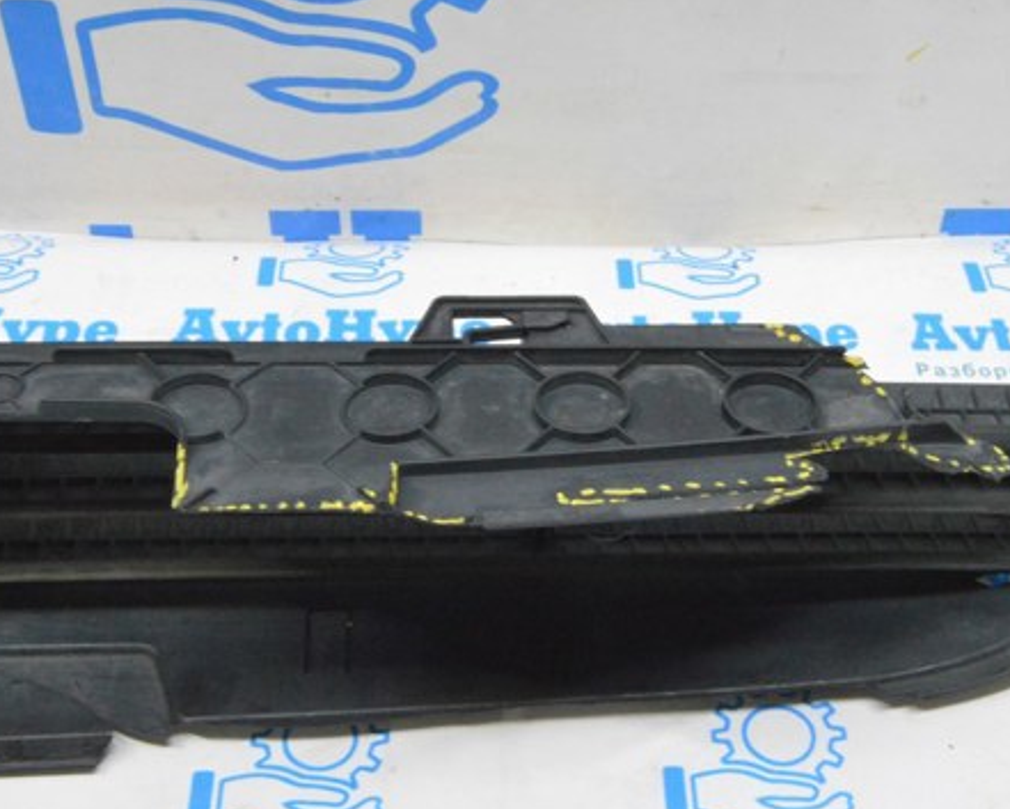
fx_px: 1585
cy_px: 391
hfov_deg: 35.3
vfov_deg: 28.6
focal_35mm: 53
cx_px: 554
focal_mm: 26
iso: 6400
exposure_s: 1/15
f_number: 20
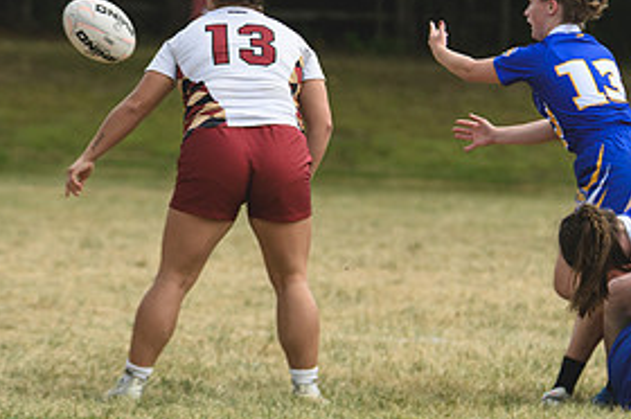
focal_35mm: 746
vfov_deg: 1.8
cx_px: 455
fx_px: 13060
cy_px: 113
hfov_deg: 2.8
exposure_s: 1/1000
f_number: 5.3
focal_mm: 240
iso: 360
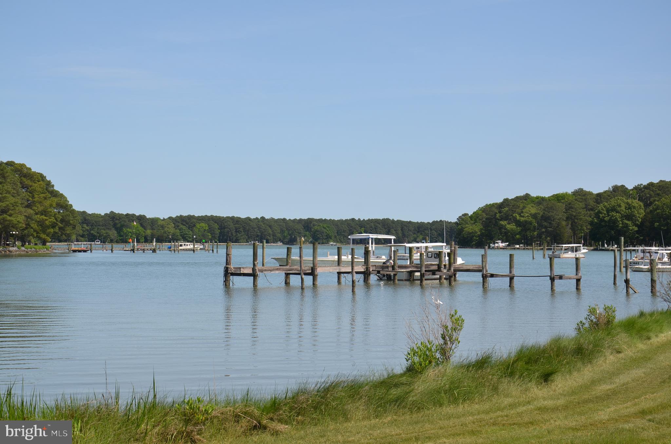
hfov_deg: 28.1
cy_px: 222
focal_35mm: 72
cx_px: 336
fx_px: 1339
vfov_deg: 18.8
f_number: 9
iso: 100
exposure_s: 1/320
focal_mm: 48
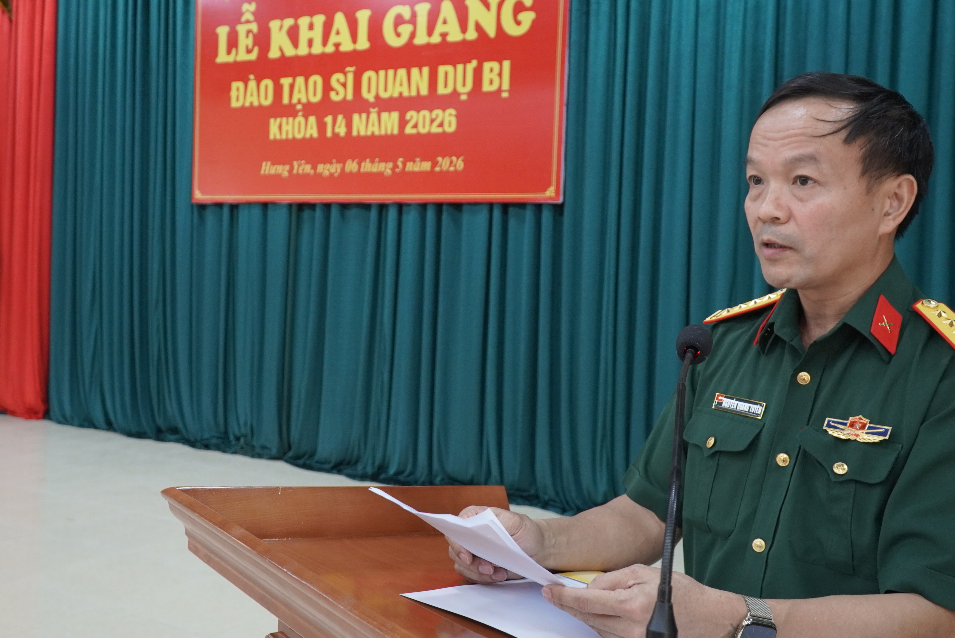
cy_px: 295
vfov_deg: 36.0
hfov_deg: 51.9
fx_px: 982
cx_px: 471
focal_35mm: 37
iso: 1600
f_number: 4
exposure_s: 1/160
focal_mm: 20
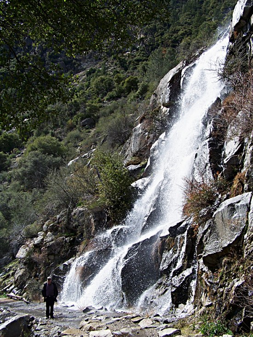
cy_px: 168
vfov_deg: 49.0
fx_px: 370
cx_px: 126
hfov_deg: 37.7
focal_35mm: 38
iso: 80
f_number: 4
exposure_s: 1/750
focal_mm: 6.3
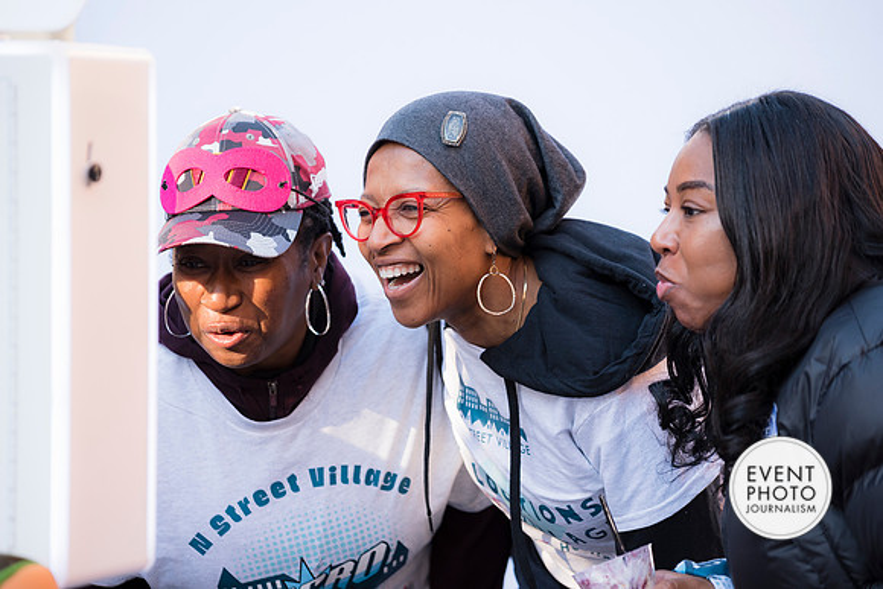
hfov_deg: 13.7
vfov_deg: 9.2
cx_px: 442
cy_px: 294
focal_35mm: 150
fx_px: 3680
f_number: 4
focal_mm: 150
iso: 320
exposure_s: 1/200
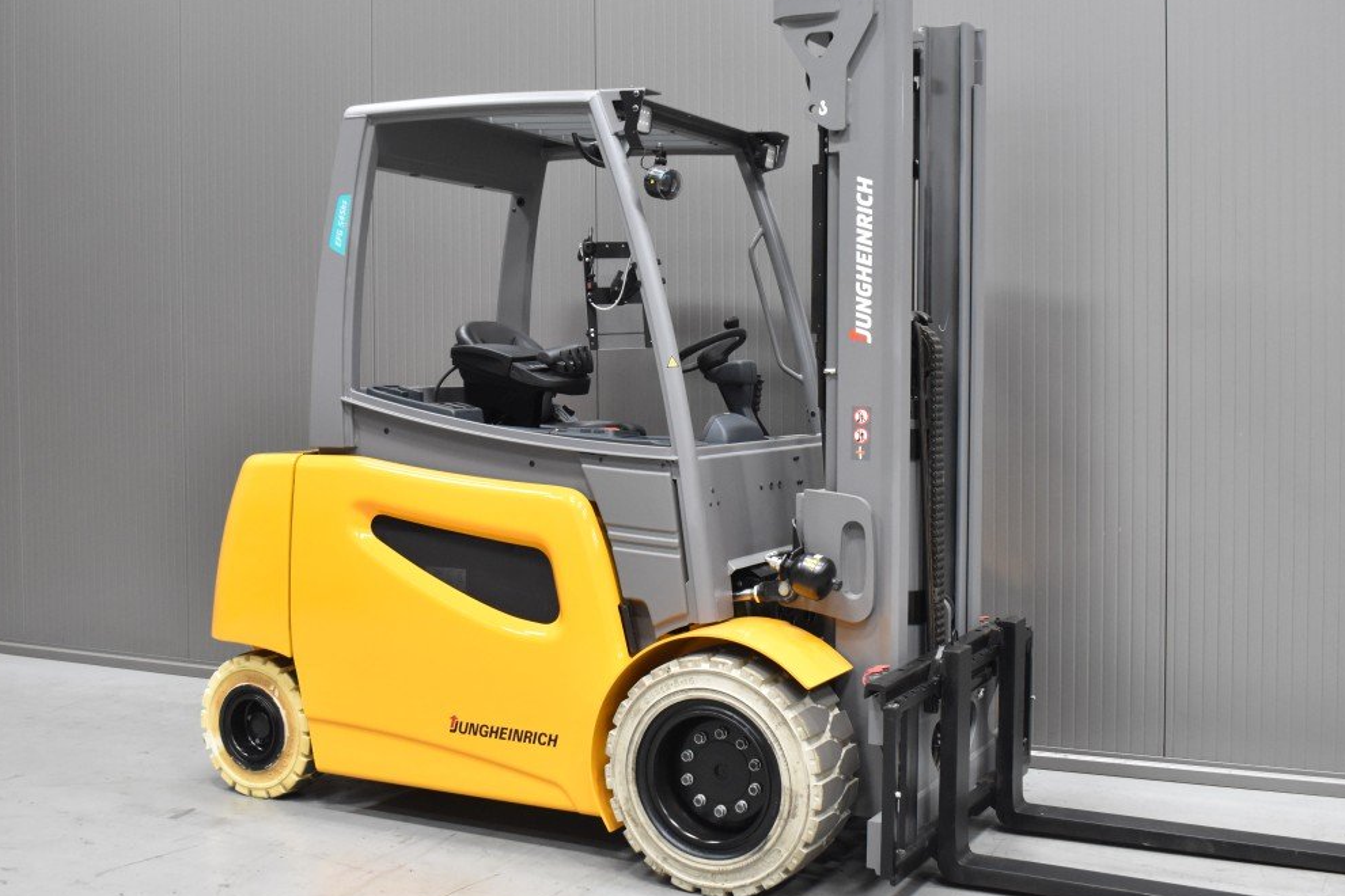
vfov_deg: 33.4
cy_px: 436
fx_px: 1494
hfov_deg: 48.5
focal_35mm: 40
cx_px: 690
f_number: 5
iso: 1600
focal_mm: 22
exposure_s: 1/40
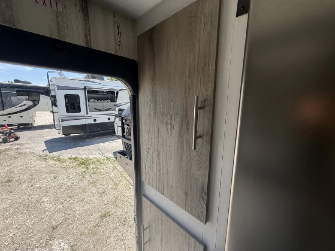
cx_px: 168
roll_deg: +0.2
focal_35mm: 14
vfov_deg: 85.7
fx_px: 135
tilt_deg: -7.6
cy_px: 126
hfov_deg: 102.1
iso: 40
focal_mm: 2.22
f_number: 2.2
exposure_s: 1/502
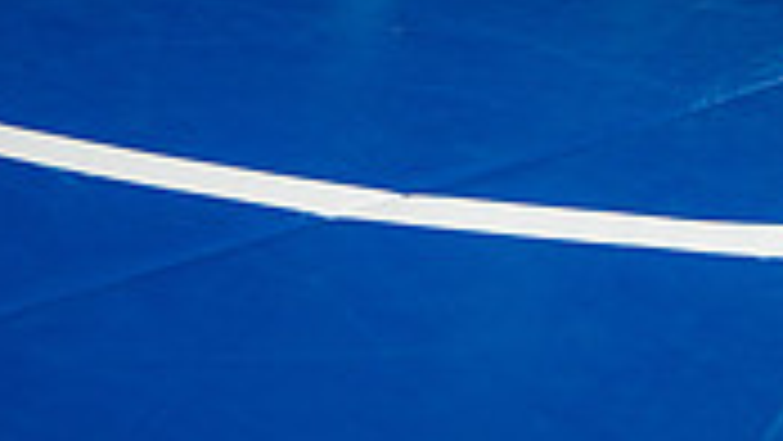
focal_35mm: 73
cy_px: -558
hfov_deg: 28.9
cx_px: 446
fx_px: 1516
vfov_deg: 13.2
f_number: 4
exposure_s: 1/125
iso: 800
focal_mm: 27
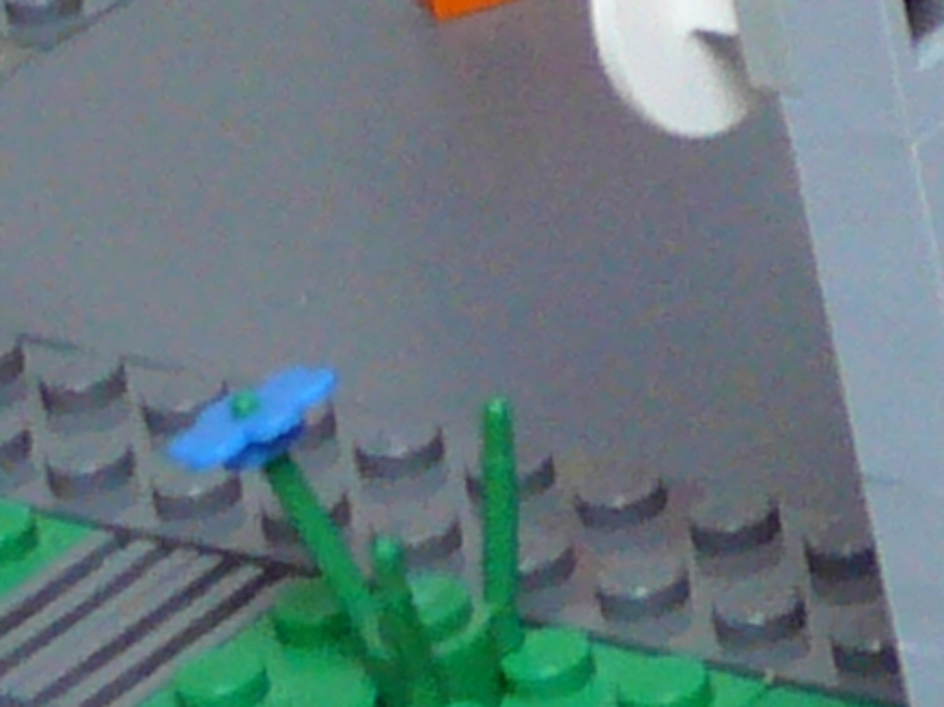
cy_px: -203
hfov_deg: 6.8
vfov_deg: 5.4
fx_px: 7495
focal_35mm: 275
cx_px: 2349
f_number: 3.3
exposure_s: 1/13
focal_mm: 7
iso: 200
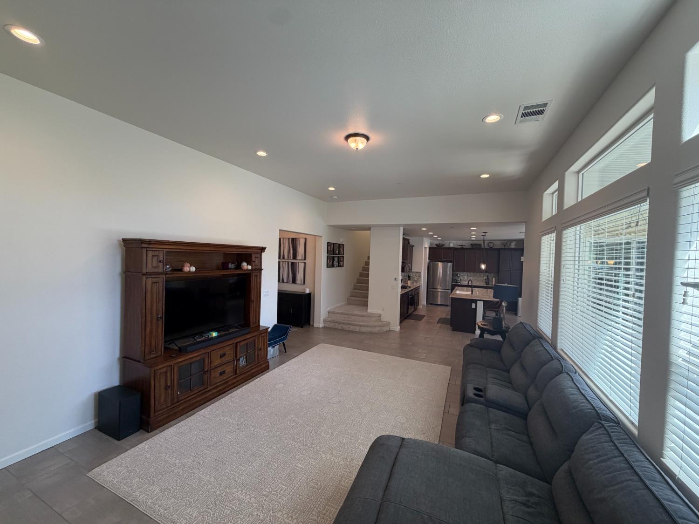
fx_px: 283
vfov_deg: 85.7
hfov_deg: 102.1
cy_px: 262
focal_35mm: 14
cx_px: 350
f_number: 2.2
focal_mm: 2.22
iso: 125
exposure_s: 1/120
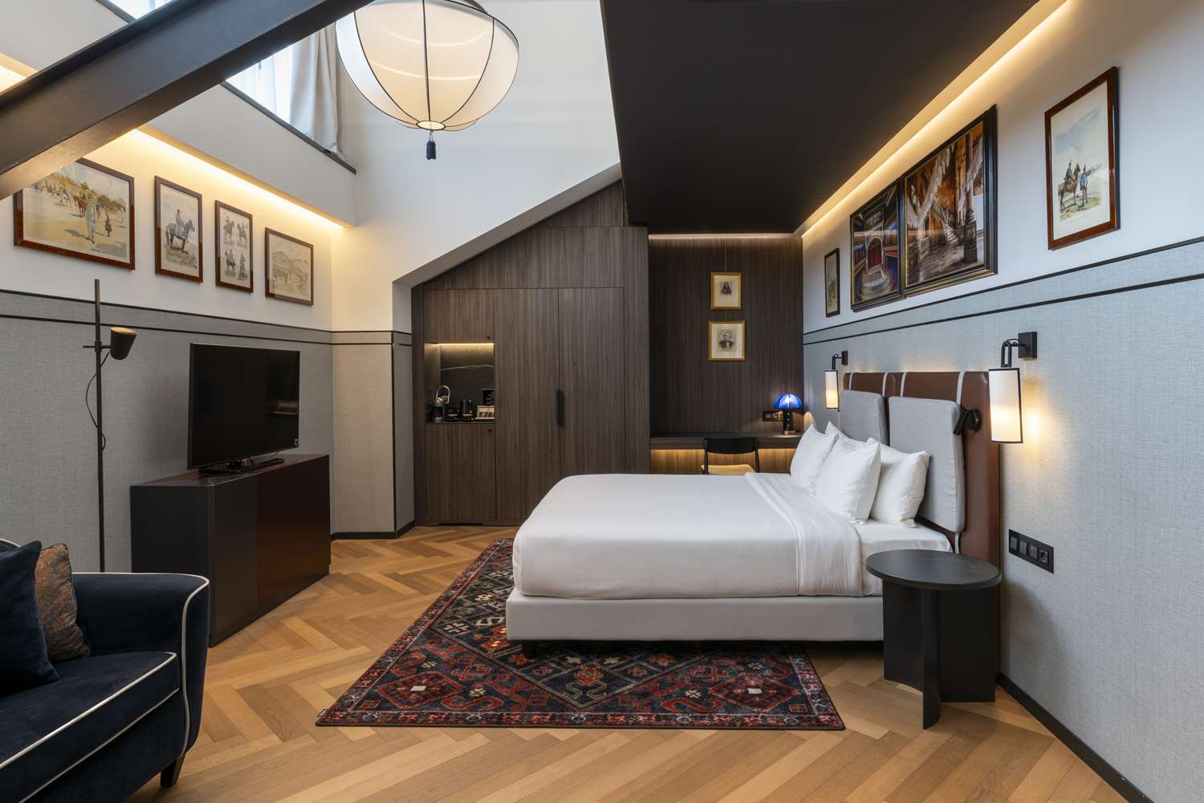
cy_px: 402
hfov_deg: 84.0
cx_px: 602
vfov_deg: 61.9
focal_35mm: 20
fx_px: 669
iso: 200
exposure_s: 1/1.25
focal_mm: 20
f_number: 16
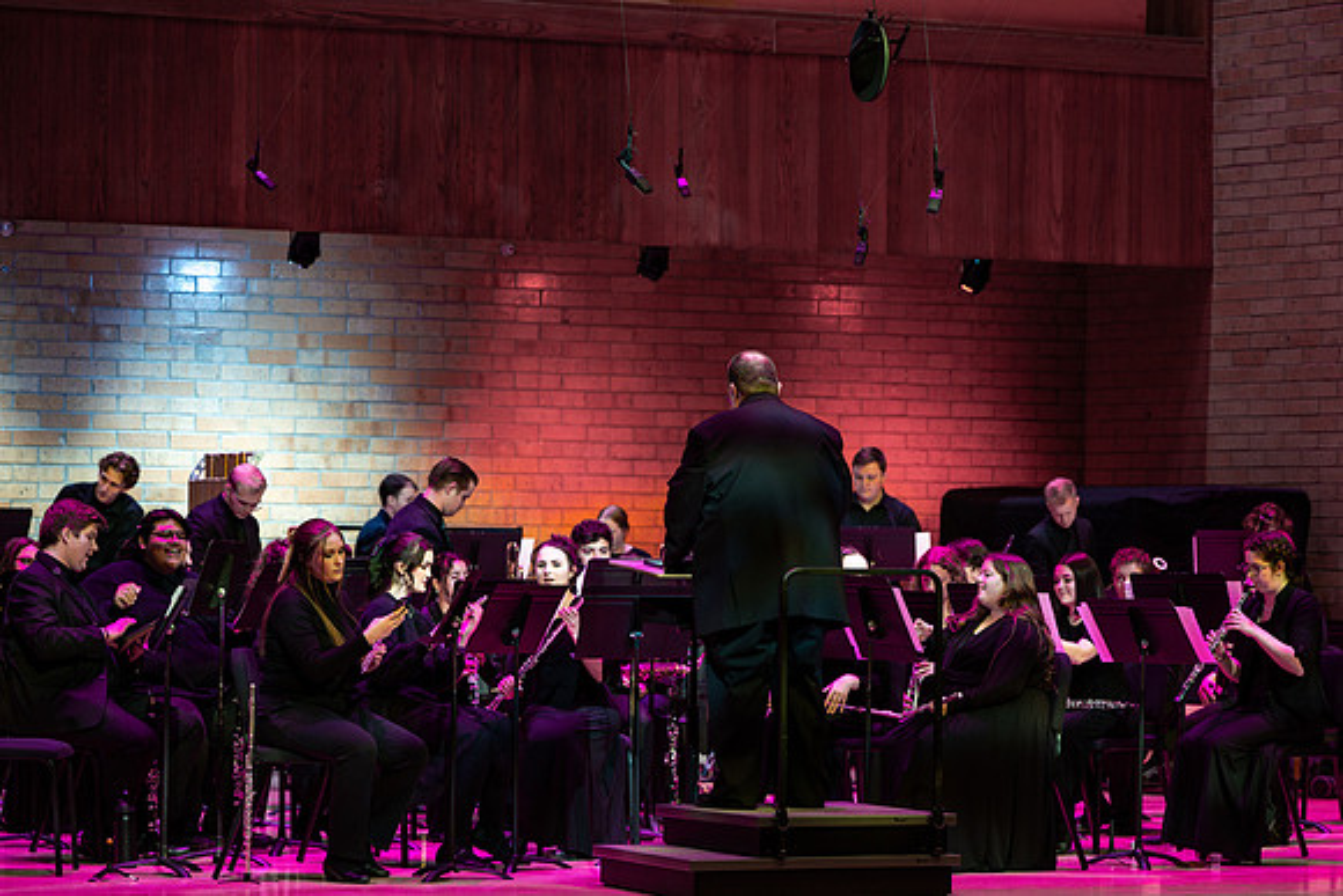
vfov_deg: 11.4
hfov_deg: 17.0
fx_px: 4492
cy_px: 524
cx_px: 779
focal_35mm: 120
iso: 1250
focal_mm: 103
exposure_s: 1/125
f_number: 2.8
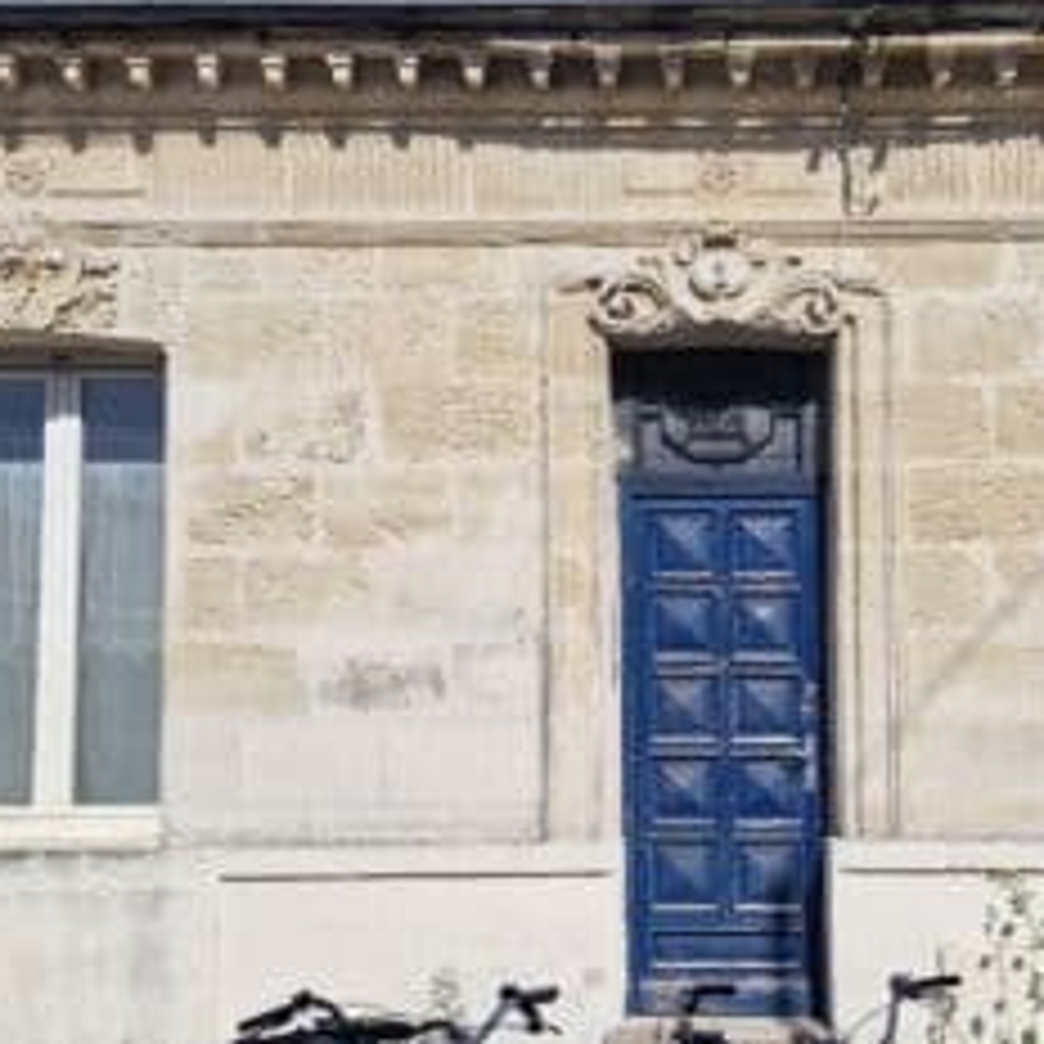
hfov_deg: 39.6
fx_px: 1433
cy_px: 662
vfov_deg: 39.7
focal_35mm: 42
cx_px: 693
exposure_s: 1/2464
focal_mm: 6.4
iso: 50
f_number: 1.8
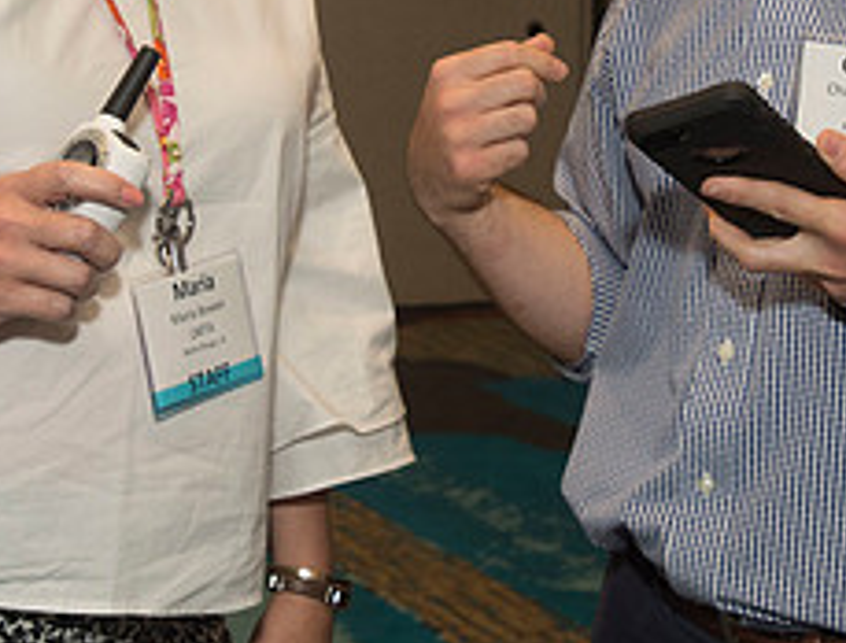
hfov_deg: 17.8
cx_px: 454
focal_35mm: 110
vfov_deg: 13.5
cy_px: 172
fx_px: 2701
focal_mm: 35
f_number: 5.6
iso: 1250
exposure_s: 1/250
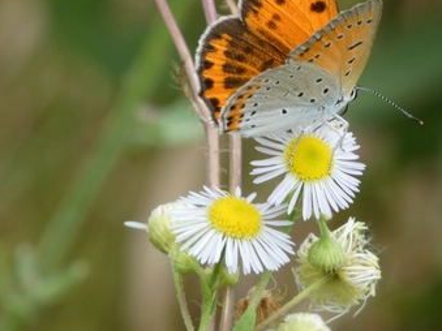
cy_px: 138
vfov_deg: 1.6
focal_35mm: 945
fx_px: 12062
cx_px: 123
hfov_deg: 2.1
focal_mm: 89.5
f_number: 5.6
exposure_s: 1/160
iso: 80
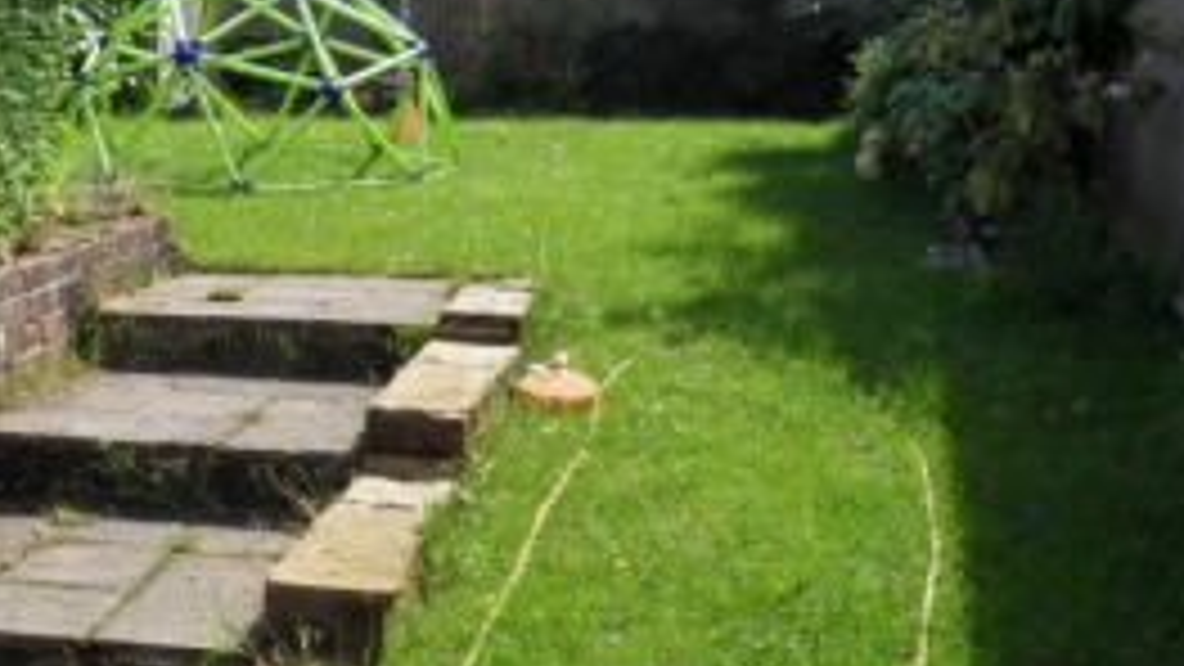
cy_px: 407
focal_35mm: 58
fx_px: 1821
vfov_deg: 20.7
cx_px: 151
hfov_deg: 34.3
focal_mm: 4.2
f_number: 7.5
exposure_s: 1/180
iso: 80
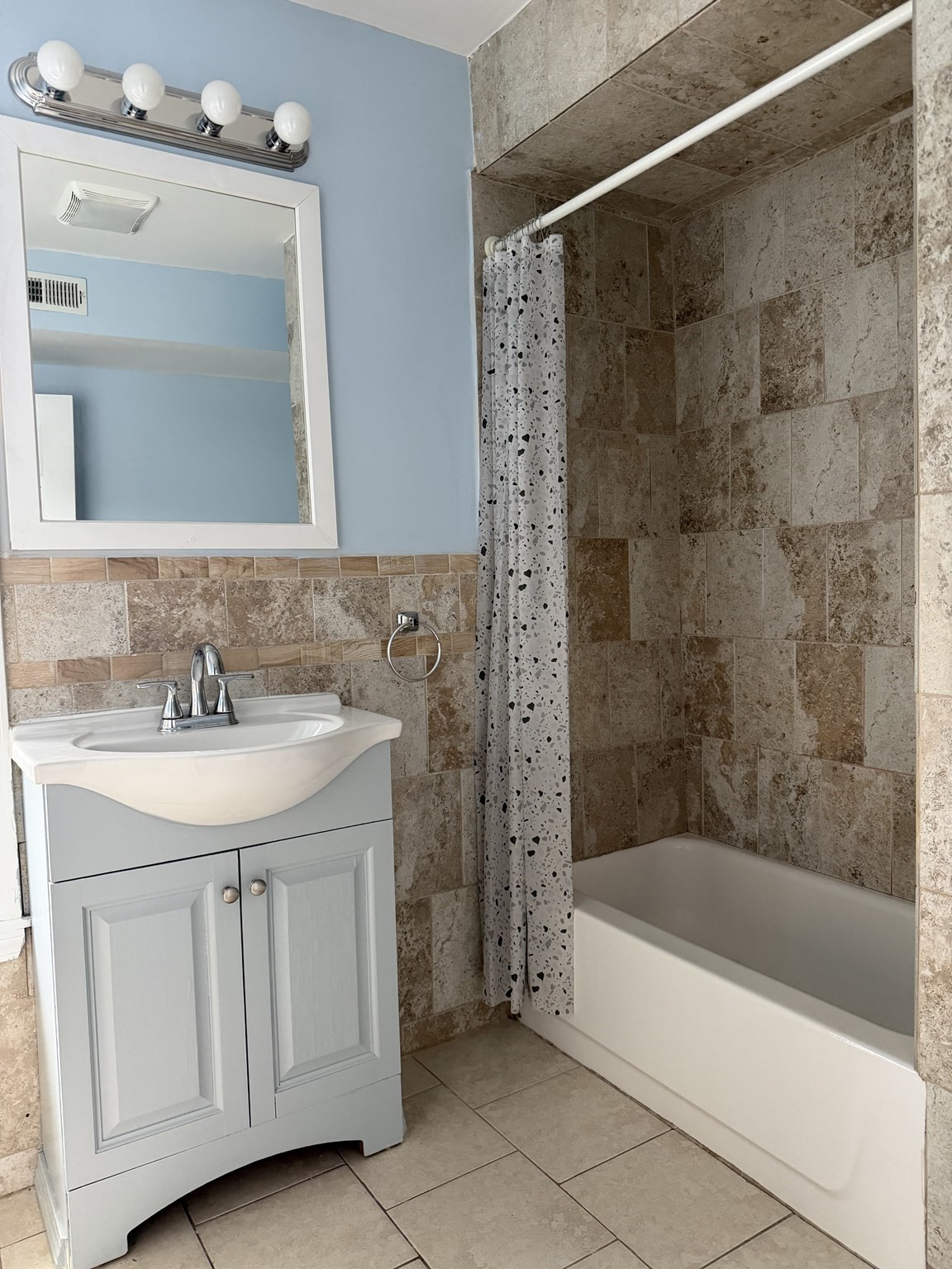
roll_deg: +1.3
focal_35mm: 24
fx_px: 880
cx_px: 476
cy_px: 634
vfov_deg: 71.6
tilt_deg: -3.4
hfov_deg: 56.8
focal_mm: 6.76
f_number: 1.78
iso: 400
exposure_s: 1/60
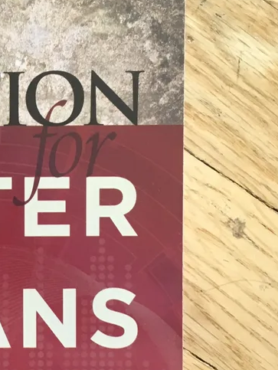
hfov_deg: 16.3
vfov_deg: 23.3
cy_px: 206
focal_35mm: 84
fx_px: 898
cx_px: -114
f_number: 2.2
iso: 80
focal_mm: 4.15
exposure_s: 1/30
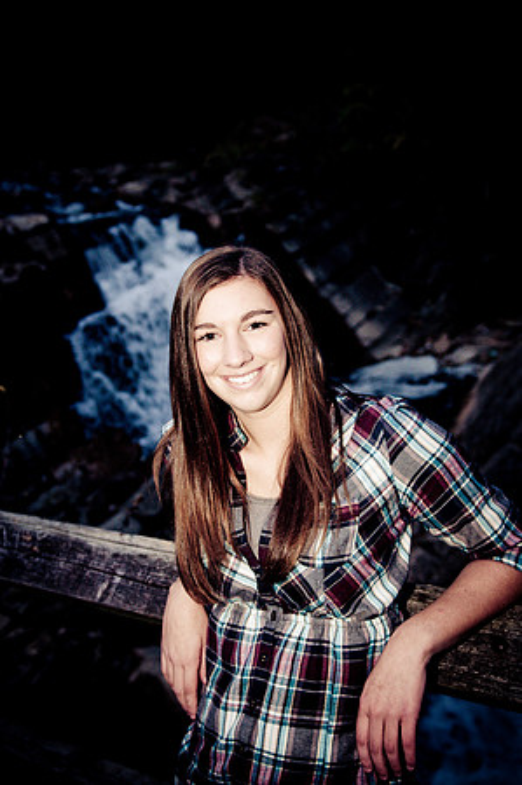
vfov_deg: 48.0
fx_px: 883
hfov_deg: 32.9
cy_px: 392
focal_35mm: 40
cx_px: 261
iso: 400
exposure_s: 1/60
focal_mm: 27
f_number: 2.8
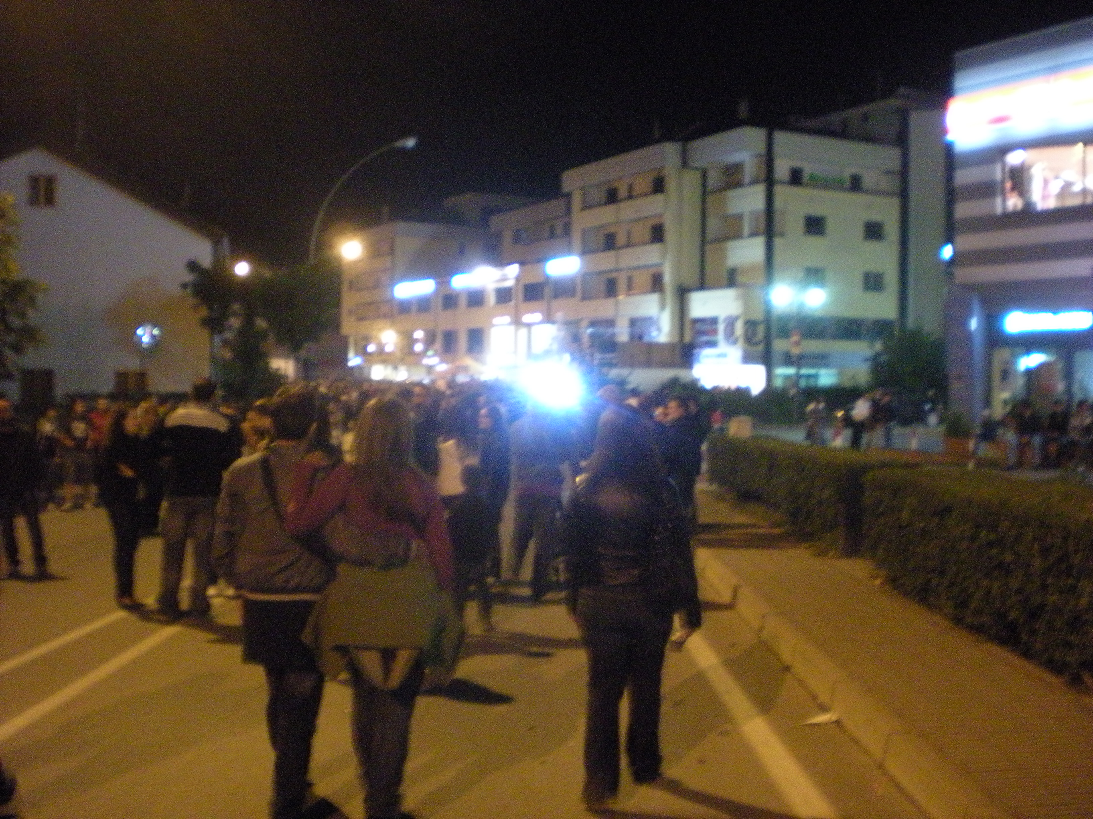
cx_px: 546
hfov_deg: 49.0
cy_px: 410
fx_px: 1200
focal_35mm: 38
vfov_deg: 37.7
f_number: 3.1
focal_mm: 6.3
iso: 748
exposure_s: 1/8
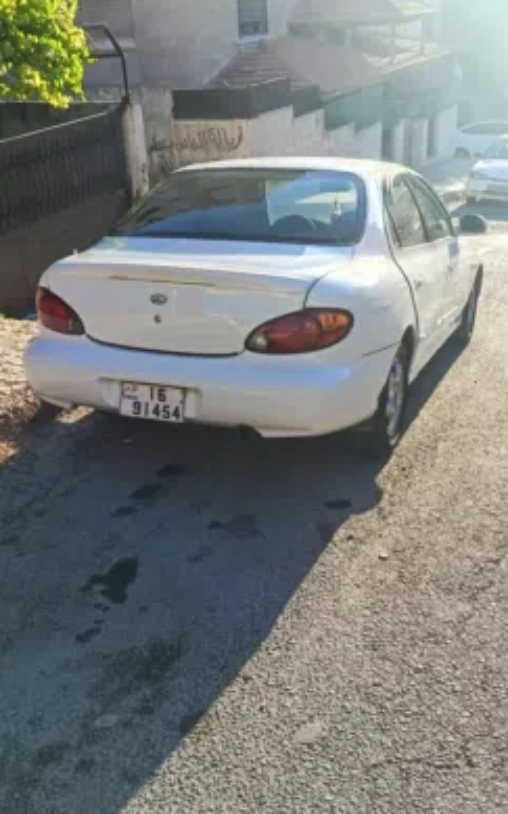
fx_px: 798
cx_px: 232
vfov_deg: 54.0
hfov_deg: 35.3
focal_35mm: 36
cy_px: 406
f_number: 1.75
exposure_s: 1/290
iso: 100
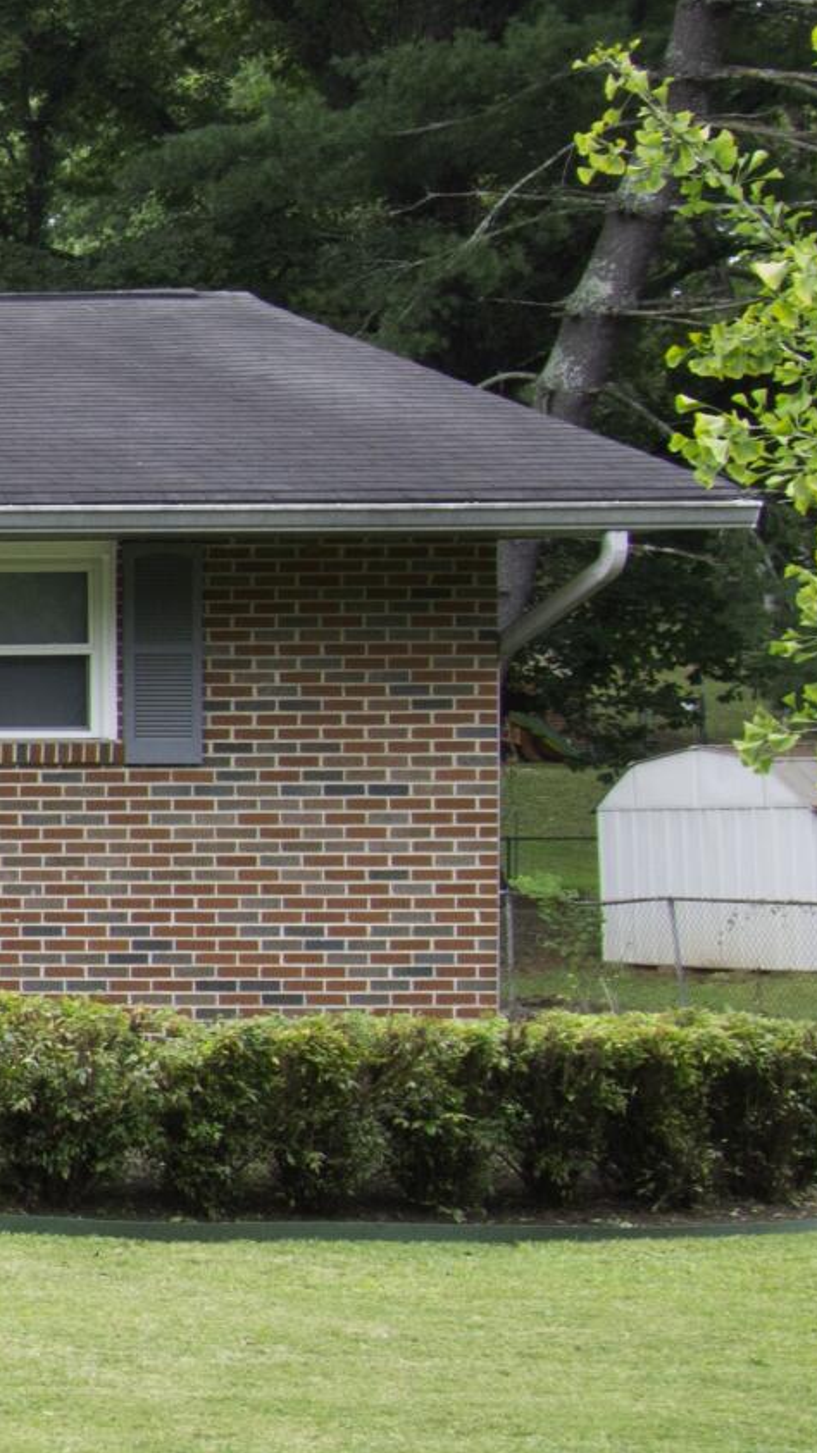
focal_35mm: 84
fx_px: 3231
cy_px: 834
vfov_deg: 25.3
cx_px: -1594
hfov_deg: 10.5
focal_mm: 15
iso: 1000
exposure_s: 1/100
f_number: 8
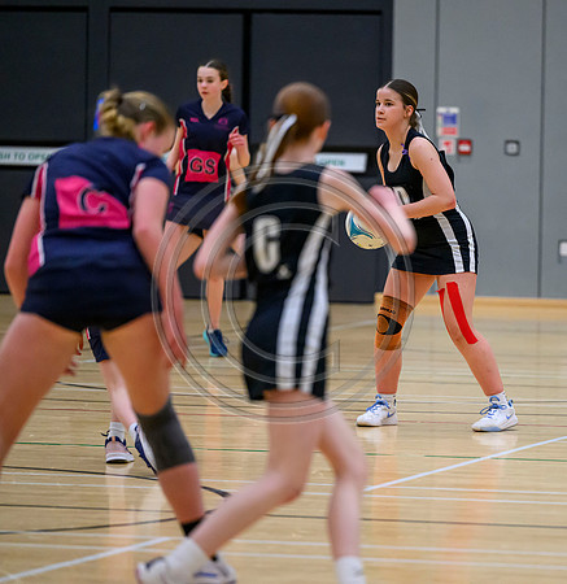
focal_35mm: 264
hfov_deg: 6.5
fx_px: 4972
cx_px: 451
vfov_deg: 6.7
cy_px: 281
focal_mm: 195
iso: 6400
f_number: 2.8
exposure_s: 1/1250
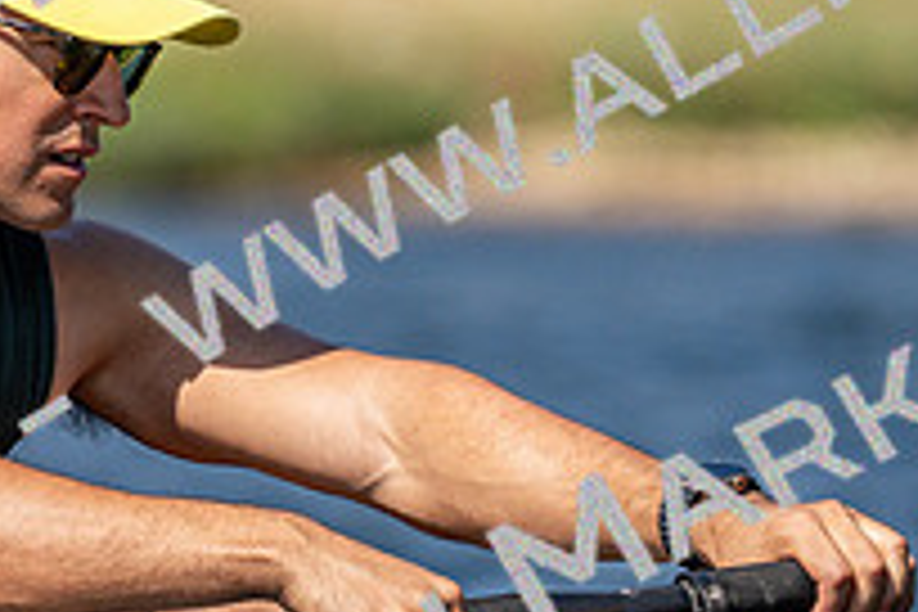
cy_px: 439
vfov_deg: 1.1
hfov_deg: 1.7
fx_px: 31337
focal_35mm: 1229
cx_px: -184
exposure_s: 1/2000
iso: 200
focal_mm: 433
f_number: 6.3
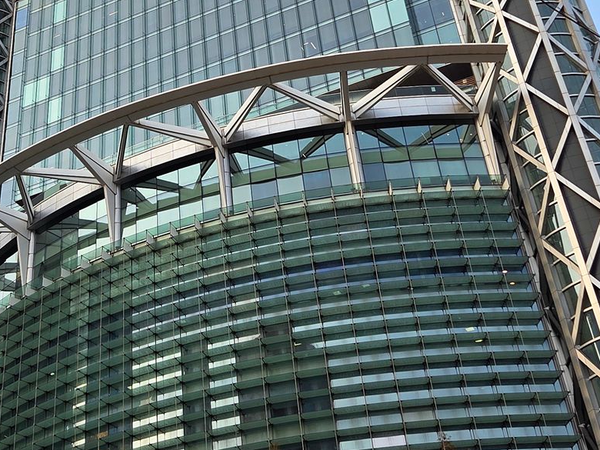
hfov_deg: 32.5
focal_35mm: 59
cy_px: 35
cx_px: 205
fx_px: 1023
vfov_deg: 24.0
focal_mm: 5.4
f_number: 1.8
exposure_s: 1/752
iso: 80
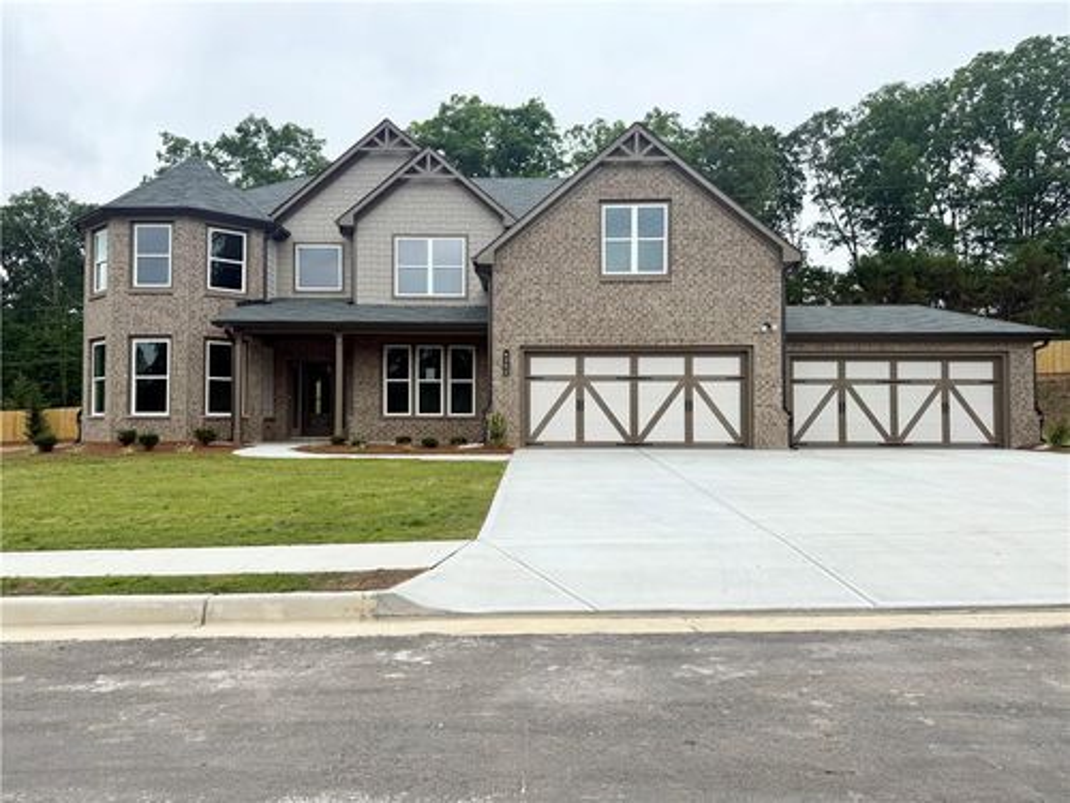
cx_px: 535
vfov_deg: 56.8
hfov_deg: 71.6
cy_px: 402
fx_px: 742
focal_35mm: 24
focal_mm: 6.76
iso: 80
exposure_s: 1/2232
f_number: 1.78
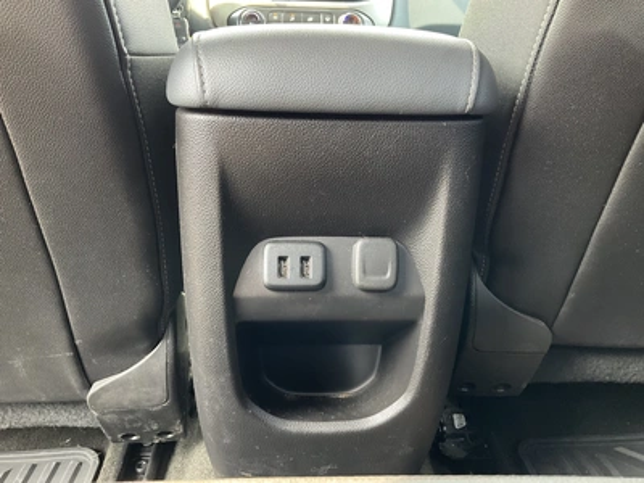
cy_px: 242
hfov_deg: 61.7
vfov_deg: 48.2
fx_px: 540
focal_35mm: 29
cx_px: 322
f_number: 1.8
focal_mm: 3
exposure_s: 1/60
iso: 125
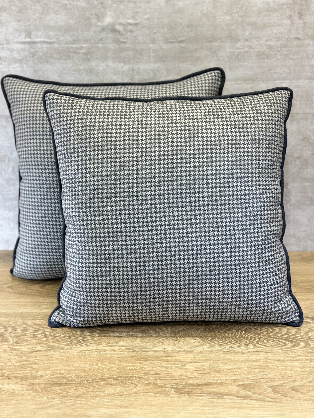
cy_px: 209
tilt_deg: -19.5
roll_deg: +0.9
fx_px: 581
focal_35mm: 48
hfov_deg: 30.3
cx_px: 157
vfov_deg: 39.7
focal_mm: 6.86
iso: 100
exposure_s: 1/120
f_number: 1.78
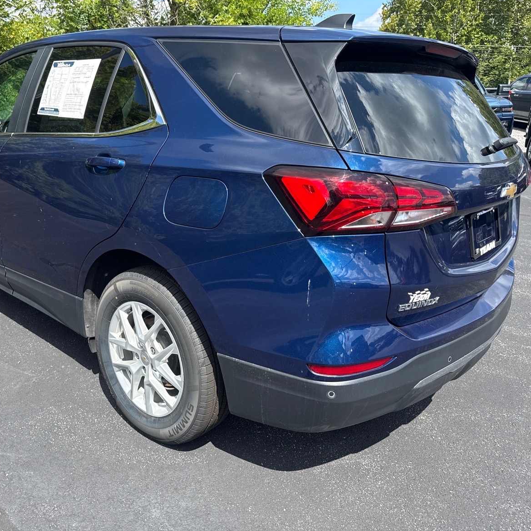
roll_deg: -2.7
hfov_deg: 55.1
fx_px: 503
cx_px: 204
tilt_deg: -19.1
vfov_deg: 55.6
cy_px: 259
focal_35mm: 29
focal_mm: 6.76
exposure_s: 1/1855
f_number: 1.78
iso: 100
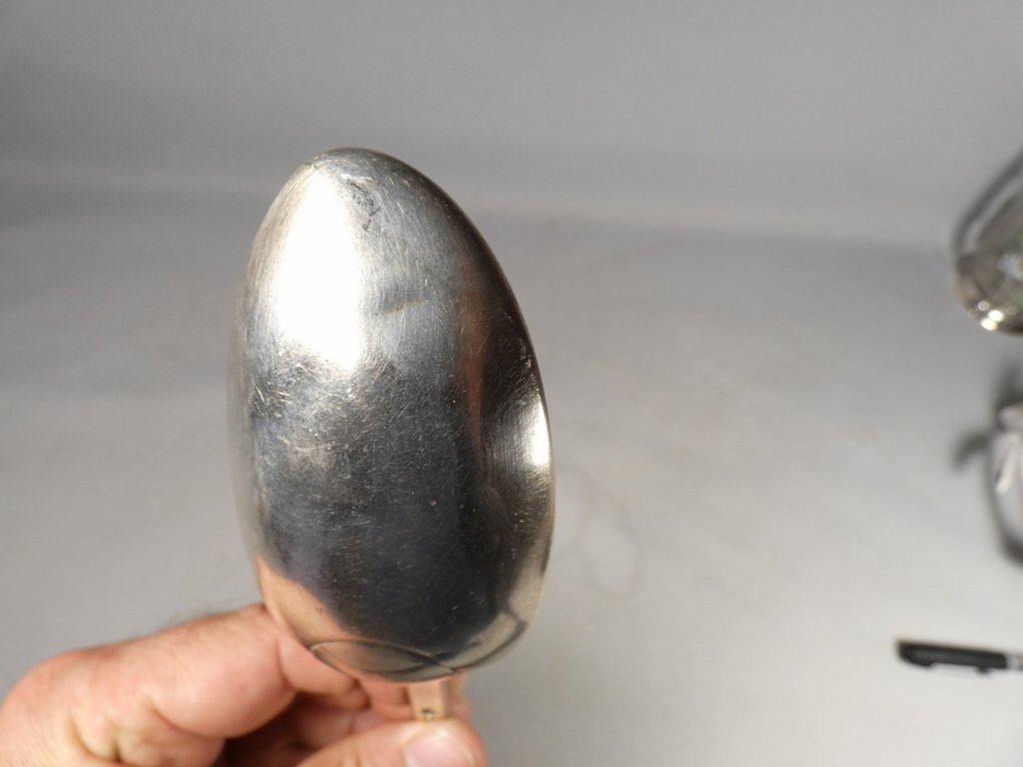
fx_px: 591
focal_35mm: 20
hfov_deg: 81.7
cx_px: 512
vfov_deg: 66.0
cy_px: 384
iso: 80
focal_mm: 3.6
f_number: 2.8
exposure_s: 1/125
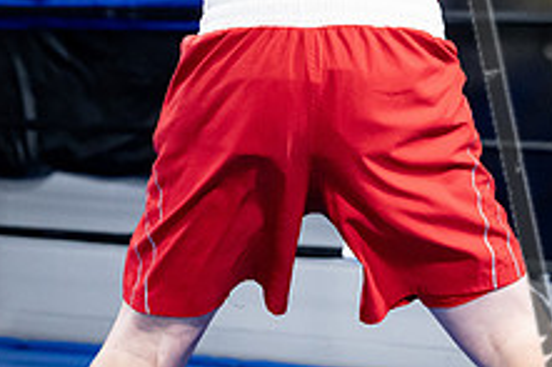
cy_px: -4
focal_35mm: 171
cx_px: 472
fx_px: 2620
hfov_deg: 12.0
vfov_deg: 8.0
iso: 10000
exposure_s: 1/1000
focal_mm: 65
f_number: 2.8
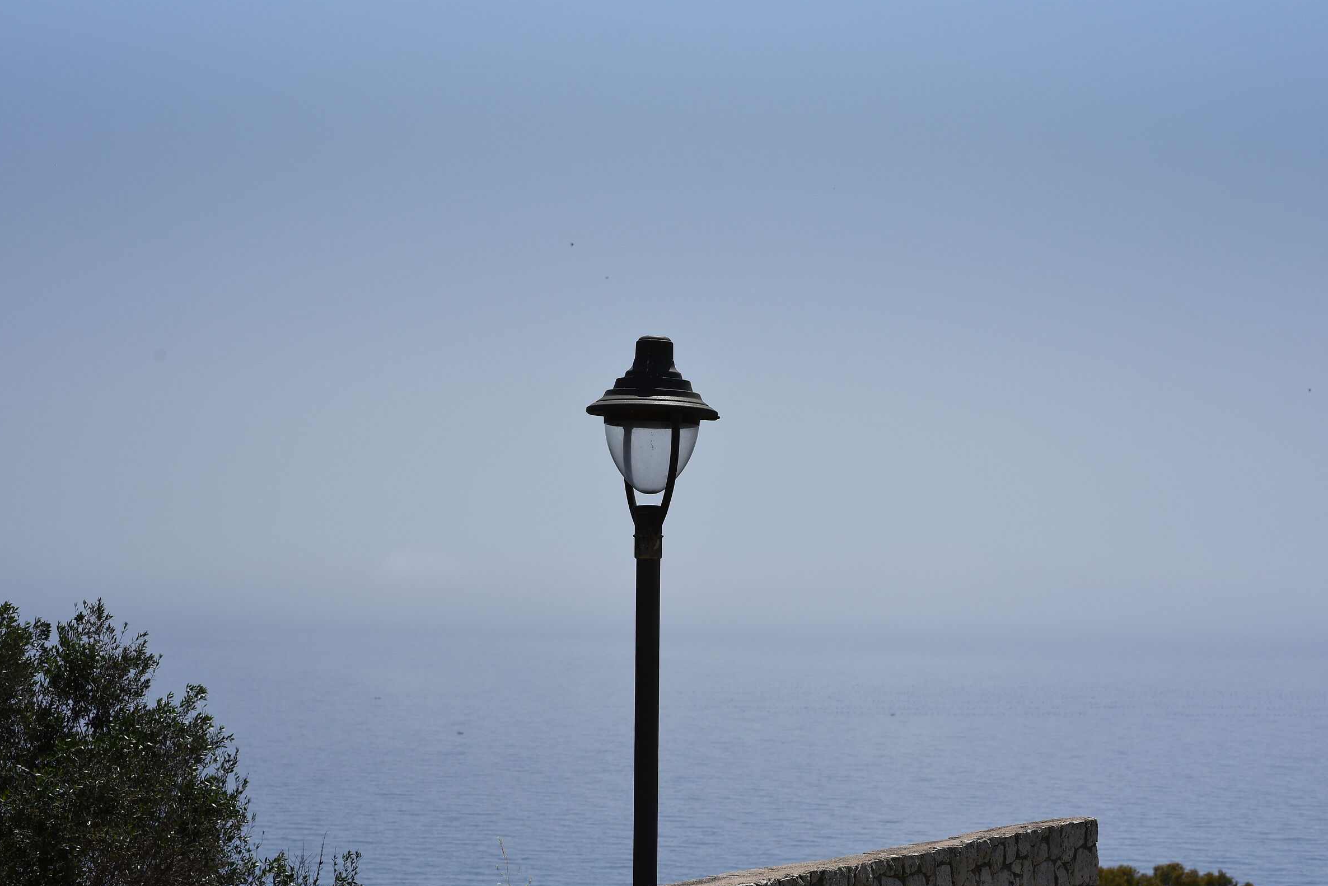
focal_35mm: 86
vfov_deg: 15.9
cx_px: 666
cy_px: 446
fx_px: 3173
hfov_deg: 23.6
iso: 500
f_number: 8
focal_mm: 85
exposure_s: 1/4000
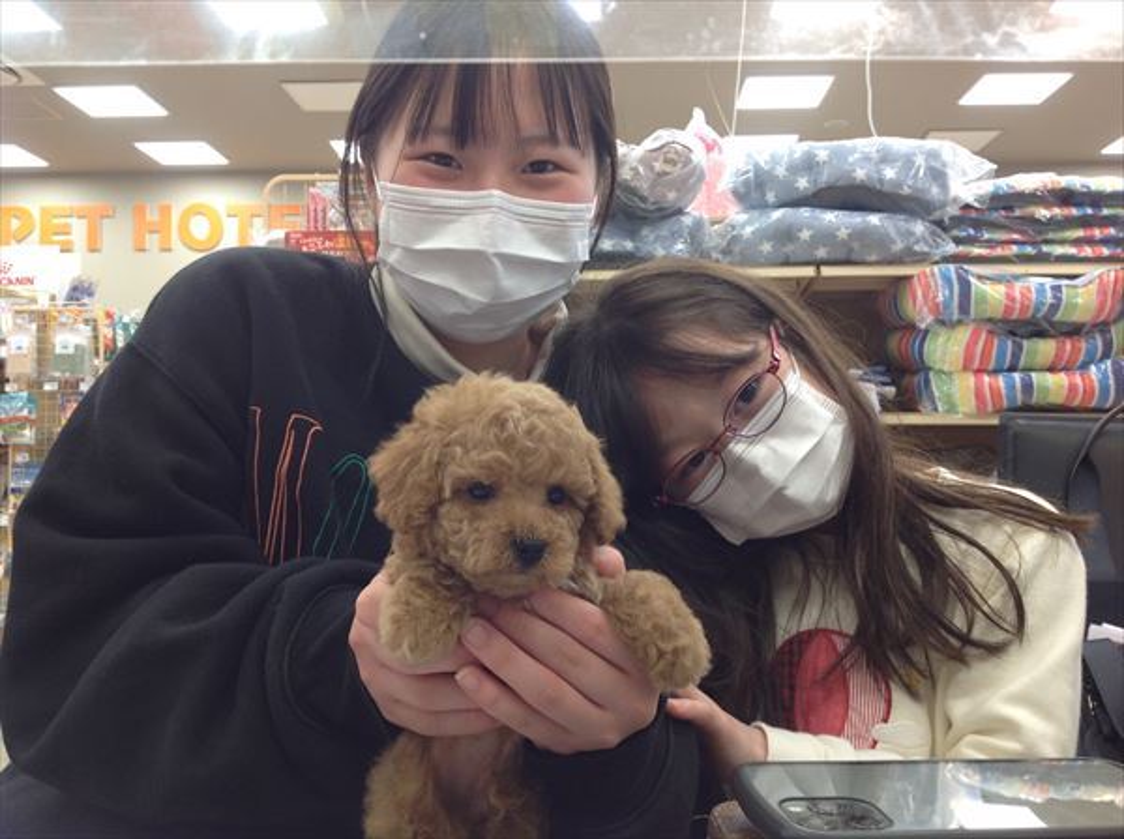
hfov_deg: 52.7
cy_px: 420
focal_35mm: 35
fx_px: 1135
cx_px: 562
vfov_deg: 40.6
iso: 50
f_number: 2.4
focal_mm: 4.28
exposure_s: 1/30
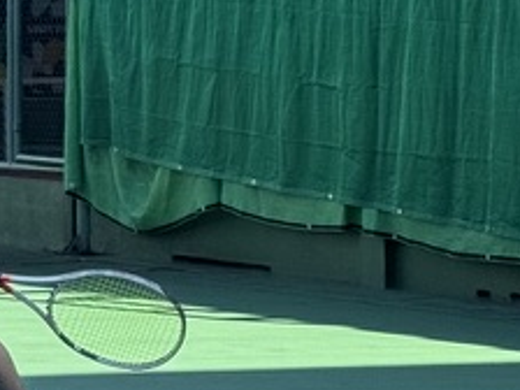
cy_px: 53
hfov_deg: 8.7
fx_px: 3290
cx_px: -395
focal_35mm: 219
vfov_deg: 6.8
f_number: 1.78
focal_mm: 6.76
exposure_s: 1/2833
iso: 64
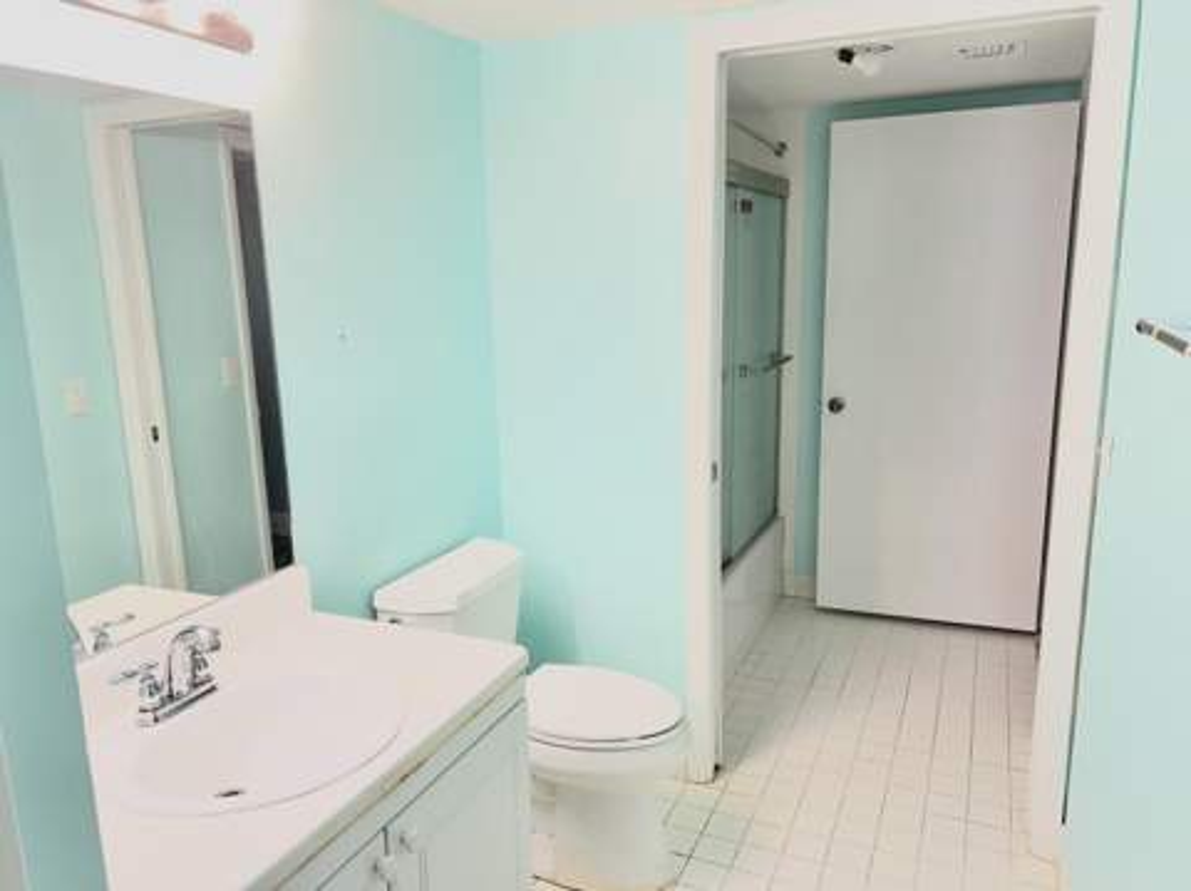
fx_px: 894
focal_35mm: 26
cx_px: 596
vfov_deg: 53.0
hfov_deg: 67.4
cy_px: 446
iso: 50
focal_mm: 5.7
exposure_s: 1/120
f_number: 1.5
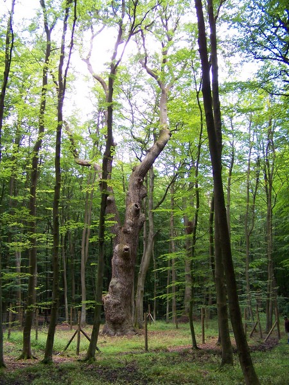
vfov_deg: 49.0
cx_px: 144
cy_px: 192
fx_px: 423
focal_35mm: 38
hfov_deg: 37.7
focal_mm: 6.3
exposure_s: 1/80
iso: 200
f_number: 2.8
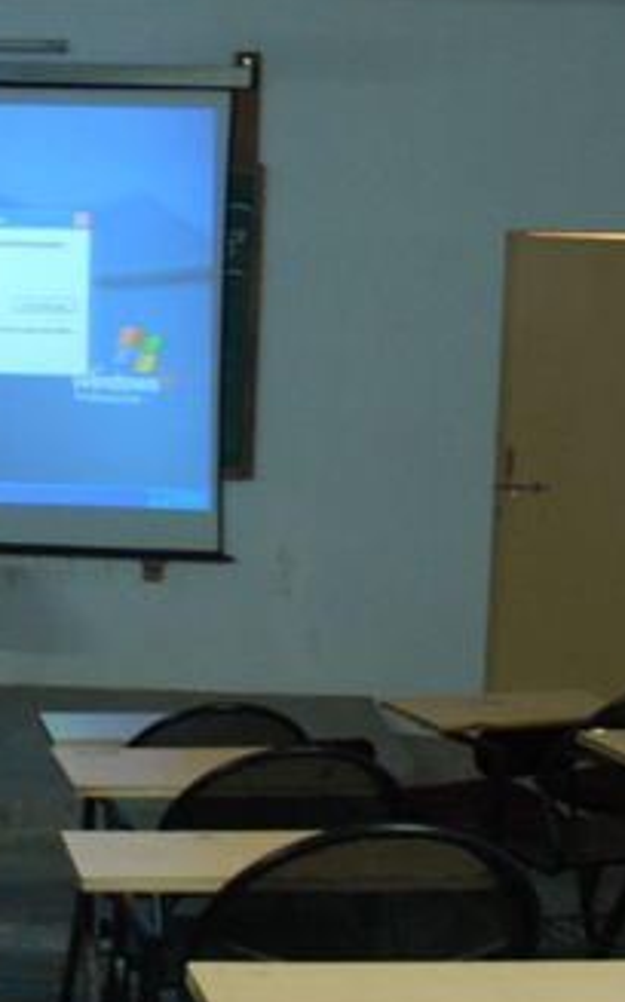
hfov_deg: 16.8
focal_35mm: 75
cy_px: 446
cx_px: -77
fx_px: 2047
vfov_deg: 27.5
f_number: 5
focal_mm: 20
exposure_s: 1/5
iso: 500
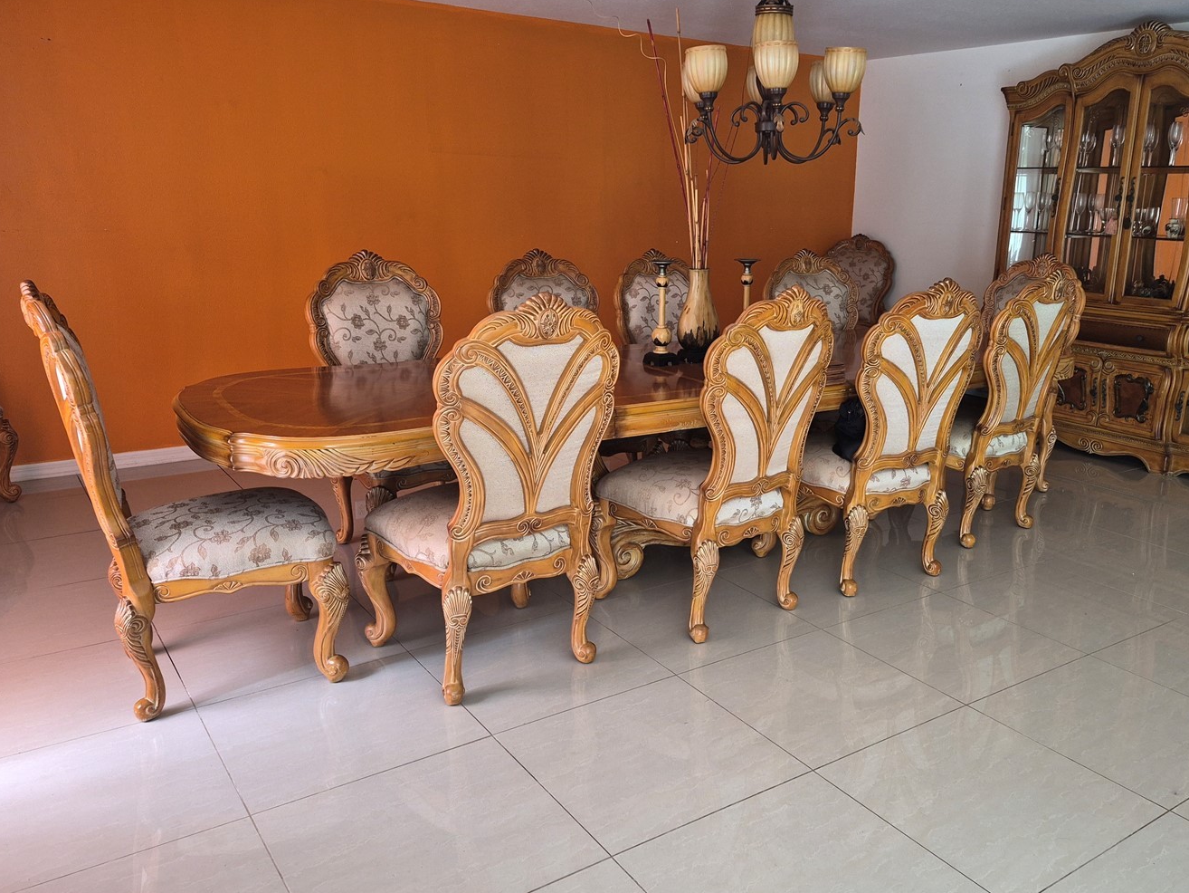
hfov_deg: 62.9
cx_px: 705
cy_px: 429
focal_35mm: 28
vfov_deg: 49.7
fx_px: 962
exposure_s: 1/120
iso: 250
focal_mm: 5.4
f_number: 1.8
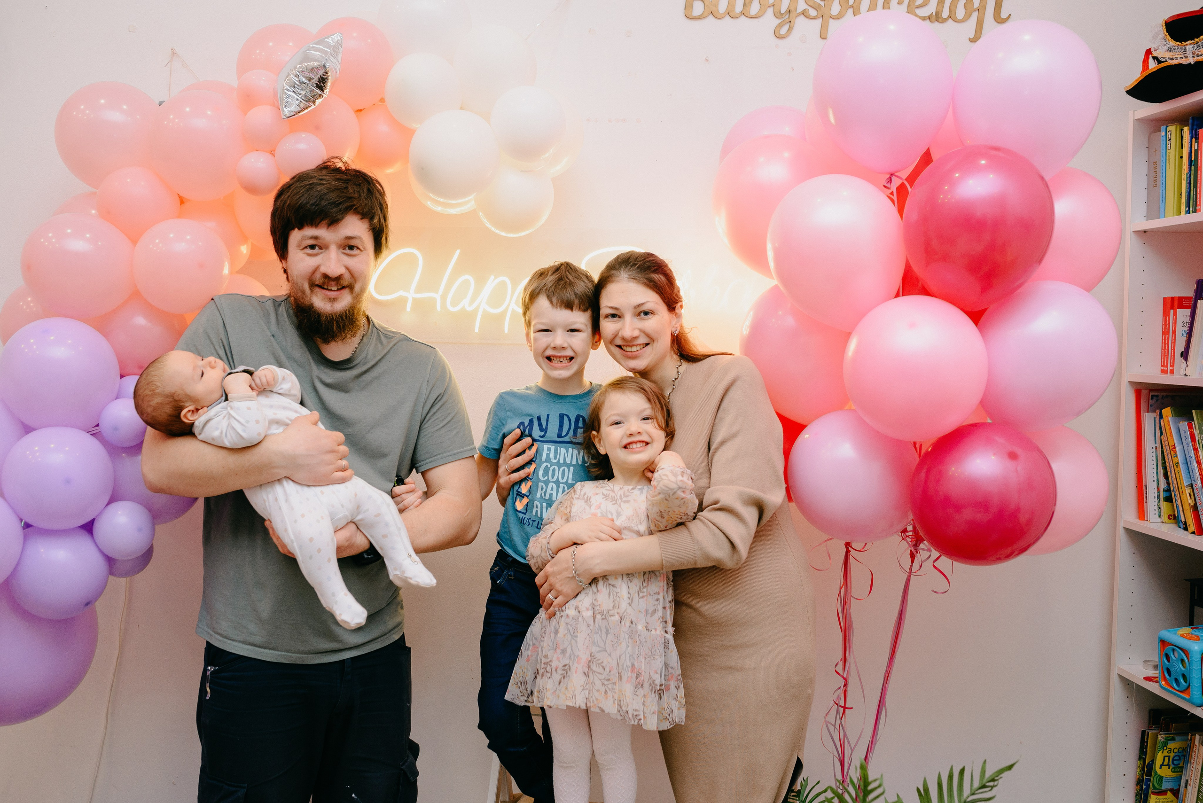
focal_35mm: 35
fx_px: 1170
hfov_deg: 54.4
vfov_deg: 37.9
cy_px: 402
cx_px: 602
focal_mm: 35
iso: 400
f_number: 3.5
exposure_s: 1/160
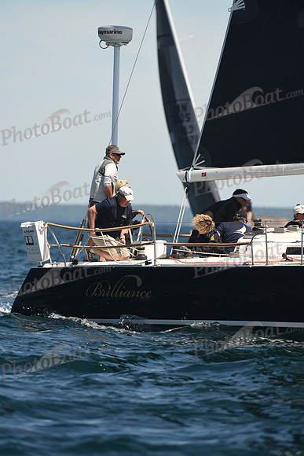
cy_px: 228
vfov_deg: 5.2
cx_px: 152
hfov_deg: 3.4
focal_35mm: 400
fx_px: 5063
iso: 250
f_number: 5.6
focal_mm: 400
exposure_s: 1/1000
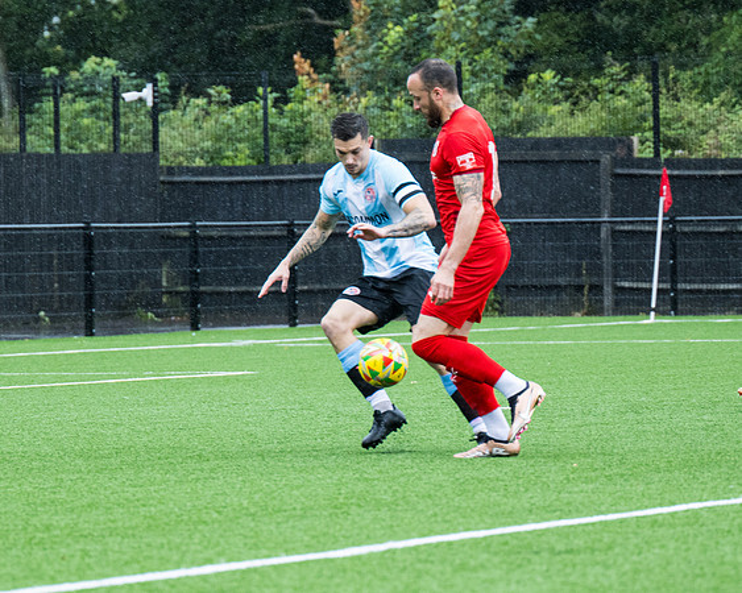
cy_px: 396
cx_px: 388
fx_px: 6489
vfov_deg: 5.2
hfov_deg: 6.5
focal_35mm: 296
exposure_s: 1/1000
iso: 800
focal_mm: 135
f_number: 4
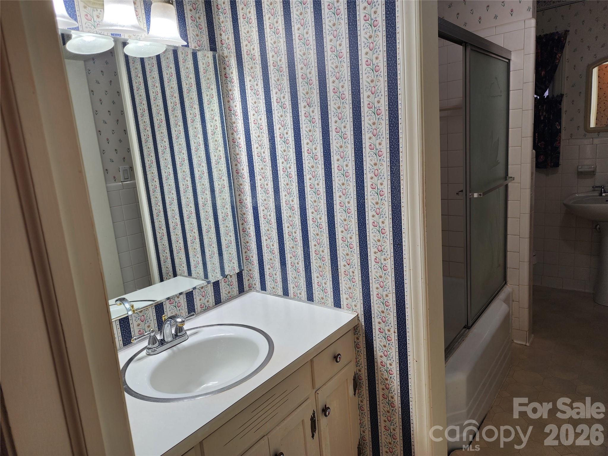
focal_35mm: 23
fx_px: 404
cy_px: 228
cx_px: 304
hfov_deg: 73.9
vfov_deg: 58.9
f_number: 1.8
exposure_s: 1/24
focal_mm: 6.4
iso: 16
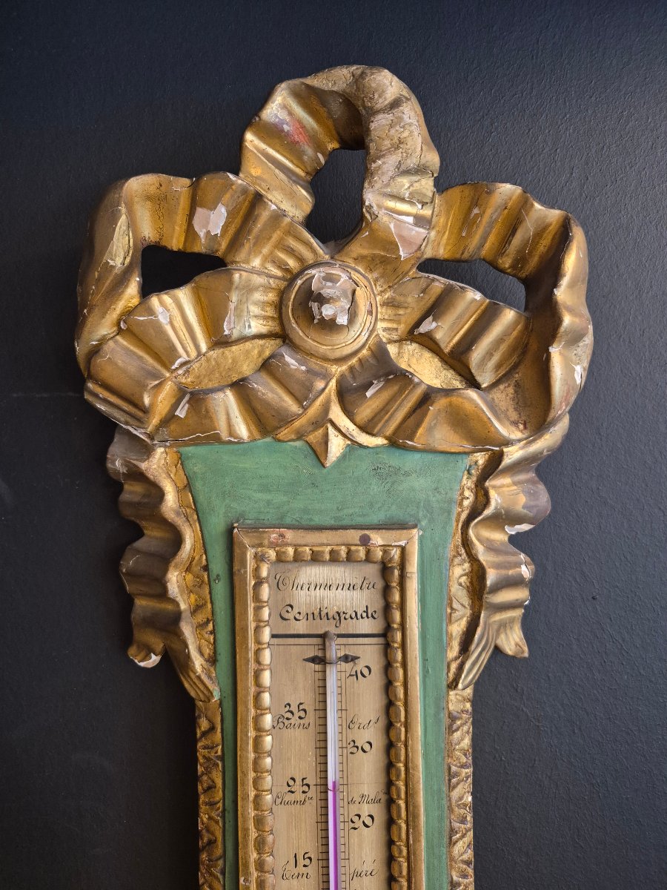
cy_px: 445
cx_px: 334
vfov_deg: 73.9
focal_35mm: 23
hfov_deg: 58.9
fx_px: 591
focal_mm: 5.4
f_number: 1.8
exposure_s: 1/100
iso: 800
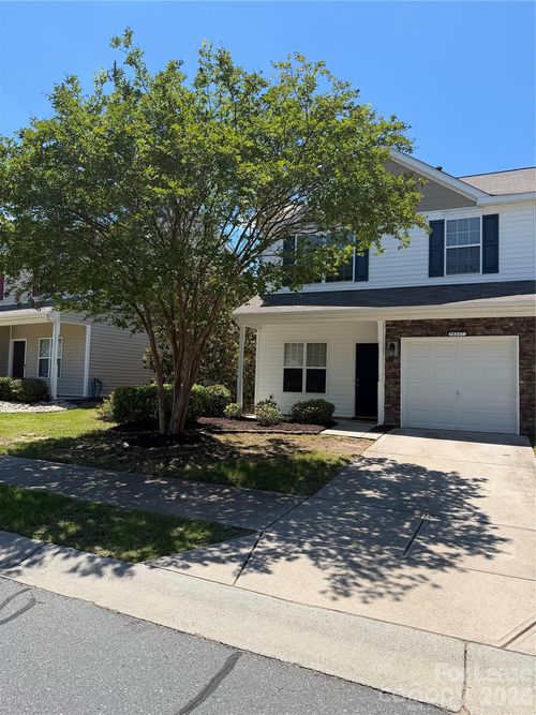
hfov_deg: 56.8
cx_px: 268
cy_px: 358
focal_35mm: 24
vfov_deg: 71.6
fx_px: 496
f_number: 1.78
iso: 80
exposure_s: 1/3279
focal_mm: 6.76
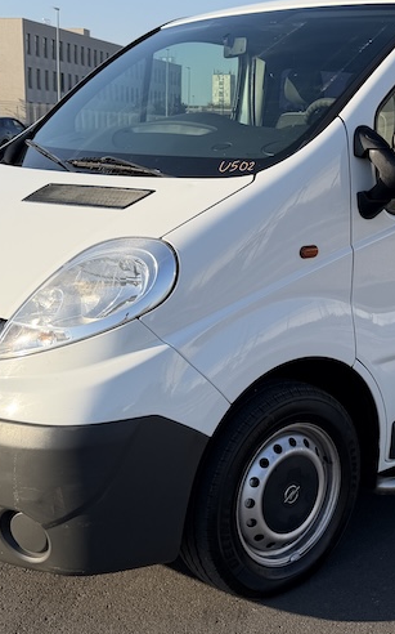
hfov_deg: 23.9
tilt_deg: -9.8
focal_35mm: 53
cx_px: 331
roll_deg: -1.2
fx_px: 914
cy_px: 302
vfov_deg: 38.2
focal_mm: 6.76
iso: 80
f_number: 1.78
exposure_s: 1/3021
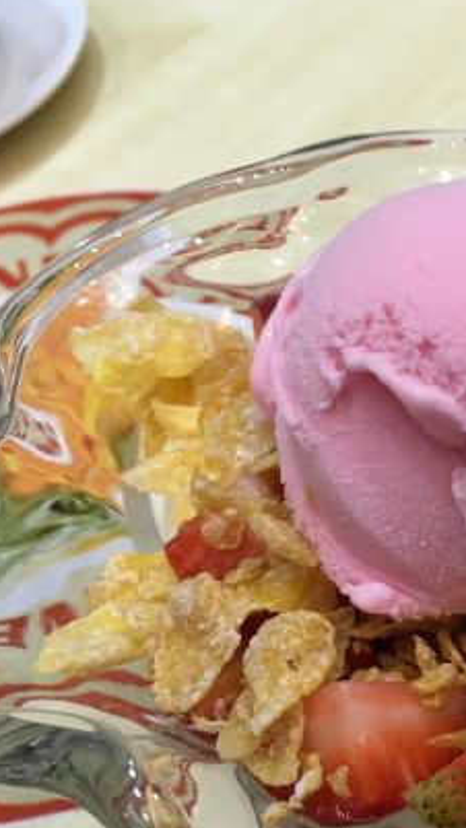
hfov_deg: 21.0
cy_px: 514
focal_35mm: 55
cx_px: 480
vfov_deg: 37.6
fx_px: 1209
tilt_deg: -50.9
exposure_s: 1/33
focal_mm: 4.15
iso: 64
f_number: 2.2
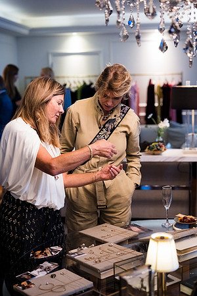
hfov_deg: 24.6
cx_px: 98
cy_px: 148
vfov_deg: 36.2
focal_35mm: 55
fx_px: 451
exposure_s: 1/200
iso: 2000
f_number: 2.2
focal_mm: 55
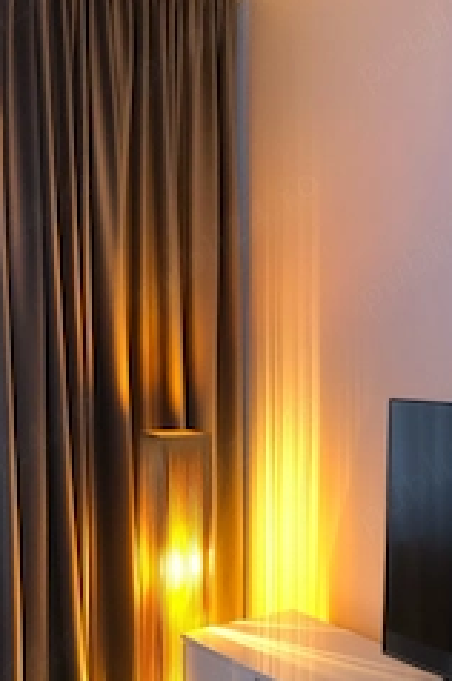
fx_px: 925
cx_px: 283
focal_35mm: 49
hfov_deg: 27.4
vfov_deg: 39.5
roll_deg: -2.0
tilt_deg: -9.1
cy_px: 498
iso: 100
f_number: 1.8
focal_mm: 4
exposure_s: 1/15
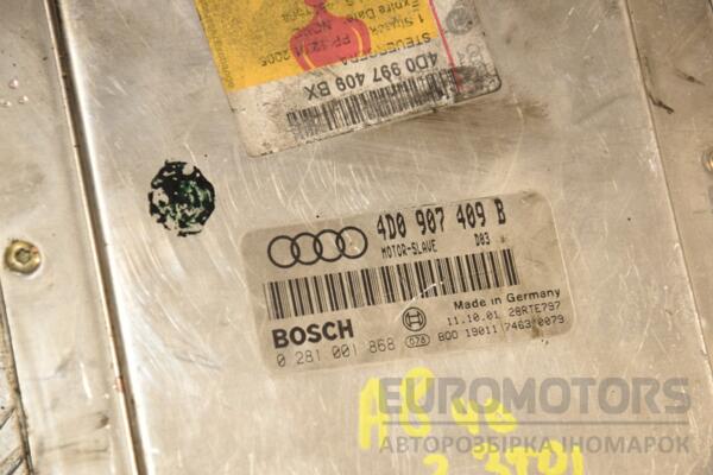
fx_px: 3119
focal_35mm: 158
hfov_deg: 13.0
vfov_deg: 8.7
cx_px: 356
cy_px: 238
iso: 800
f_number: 7.1
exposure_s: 1/200
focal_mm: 105
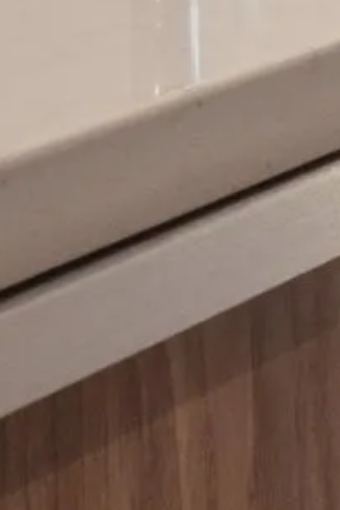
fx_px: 2595
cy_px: -636
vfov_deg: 10.1
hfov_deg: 4.6
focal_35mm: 183
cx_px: 2231
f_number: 20
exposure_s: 1/2
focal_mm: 18
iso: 320
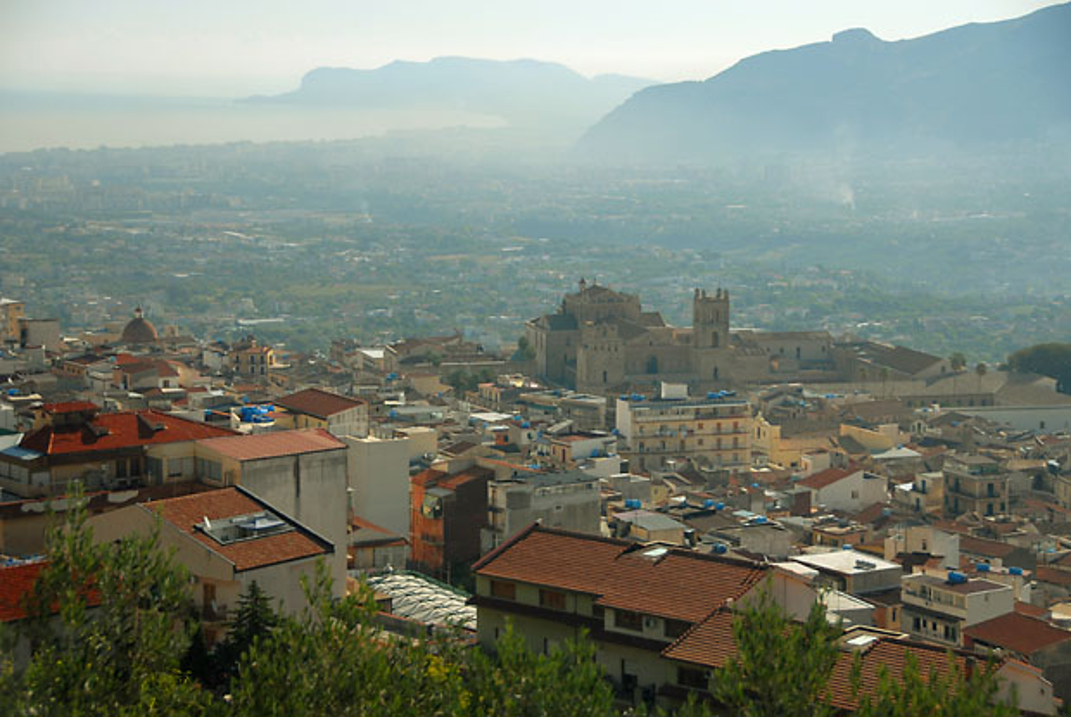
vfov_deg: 16.6
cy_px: 358
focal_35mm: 82
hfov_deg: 24.6
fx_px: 2457
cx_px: 536
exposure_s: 1/640
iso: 200
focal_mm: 55
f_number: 4.8
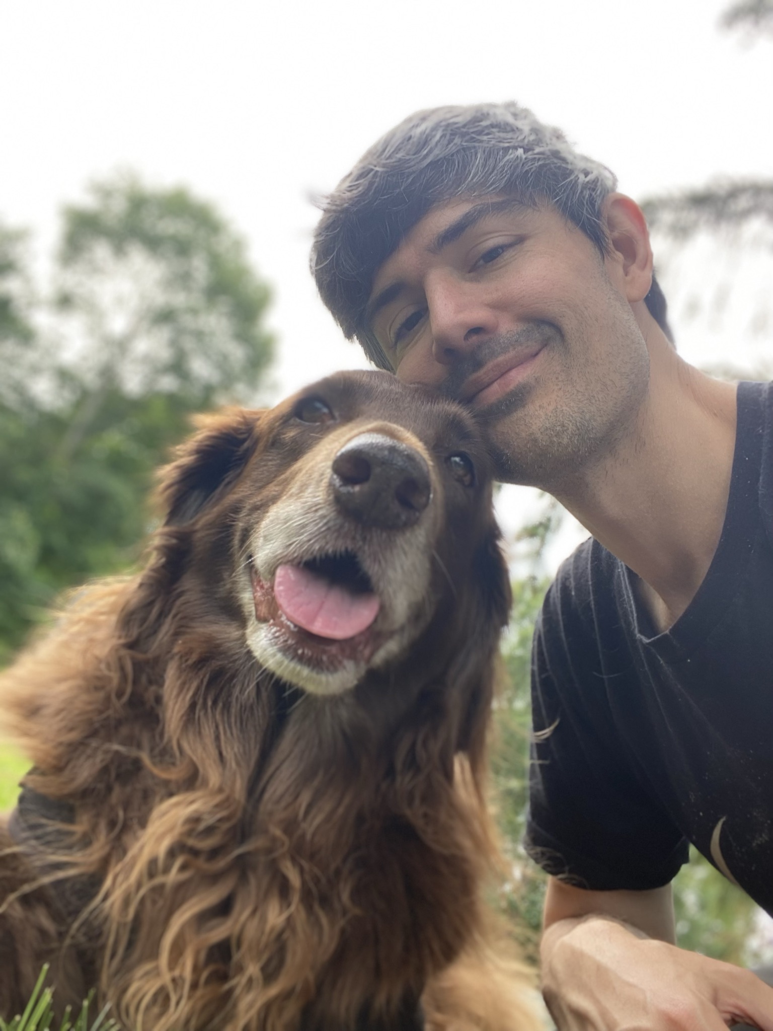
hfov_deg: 46.8
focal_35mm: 30
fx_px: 893
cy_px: 516
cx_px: 386
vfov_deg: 60.0
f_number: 2.2
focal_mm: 2.71
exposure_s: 1/137
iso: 25
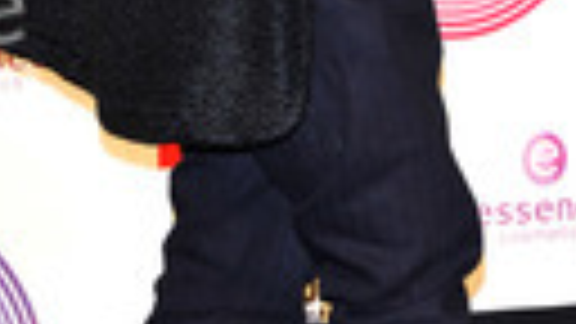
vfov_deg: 4.6
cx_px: 304
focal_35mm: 261
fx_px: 3986
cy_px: -130
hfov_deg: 8.3
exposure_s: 1/250
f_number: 7.1
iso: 800
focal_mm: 80
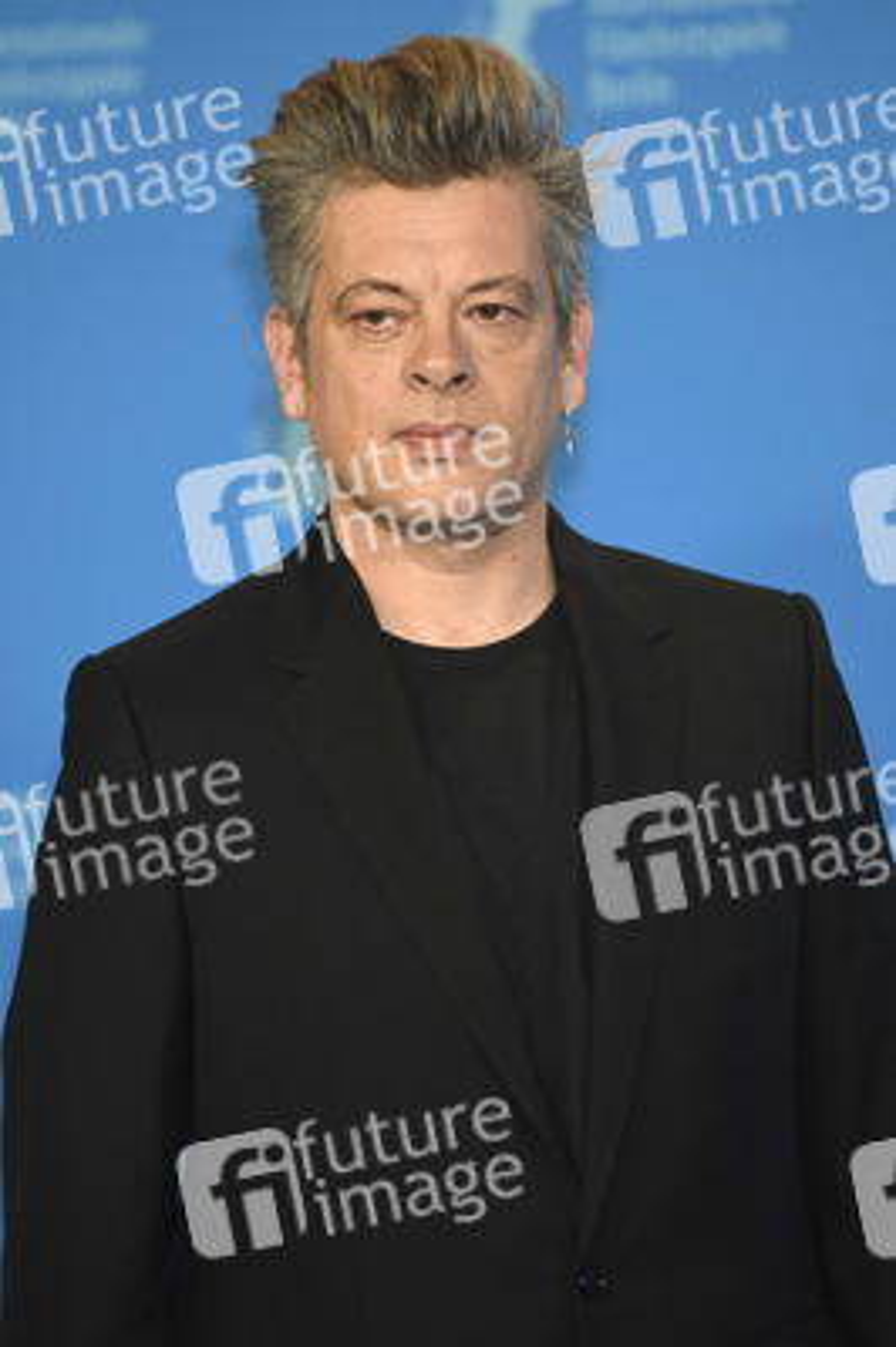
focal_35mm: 200
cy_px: 674
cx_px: 448
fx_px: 7479
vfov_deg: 10.3
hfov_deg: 6.9
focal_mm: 200
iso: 640
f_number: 3.5
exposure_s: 1/400
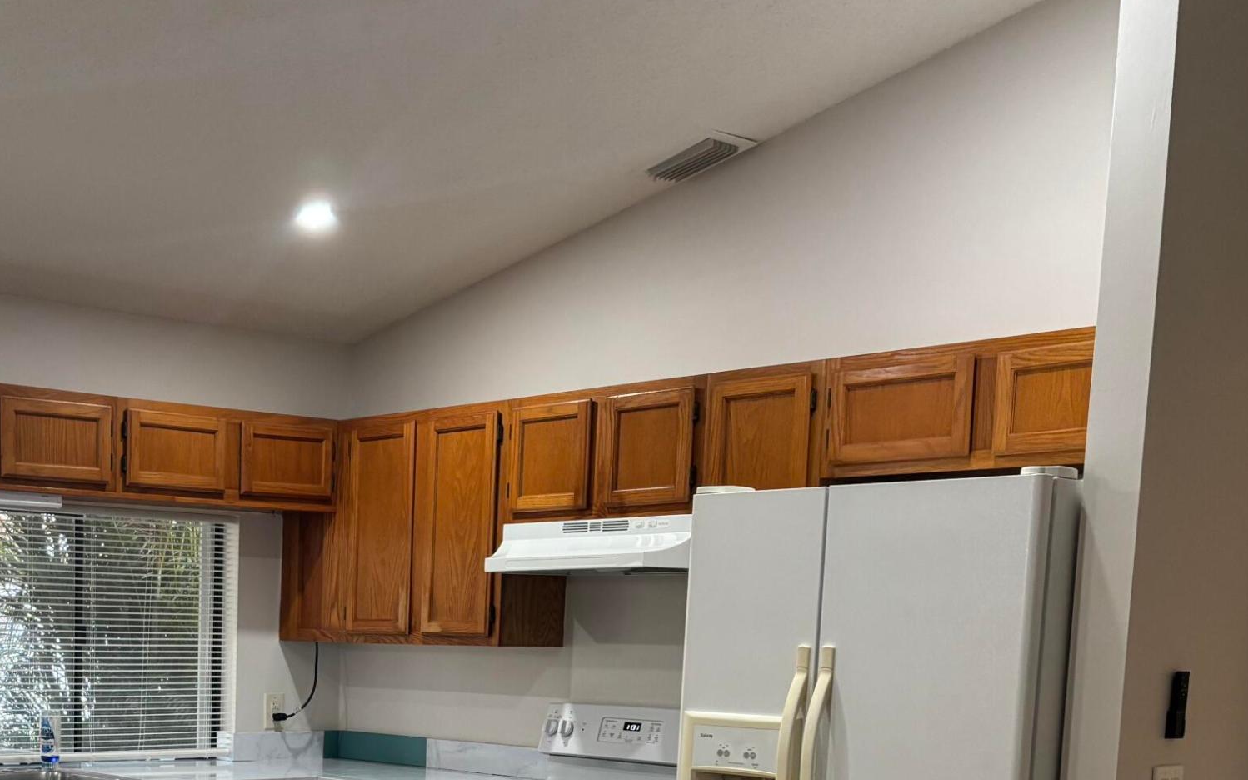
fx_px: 1803
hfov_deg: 36.7
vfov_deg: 23.2
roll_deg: -1.3
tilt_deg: -6.8
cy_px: 813
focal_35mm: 53
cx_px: 232
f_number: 1.6
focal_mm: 5.96
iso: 160
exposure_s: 1/60
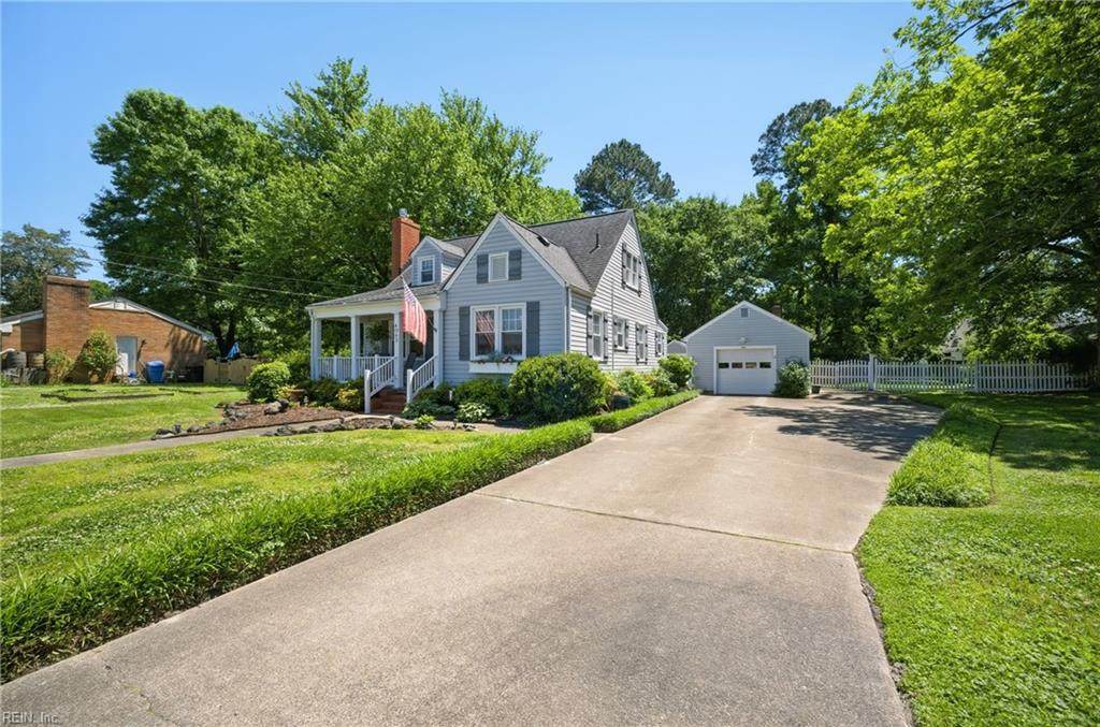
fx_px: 411
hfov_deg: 106.4
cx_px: 550
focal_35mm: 14
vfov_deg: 82.9
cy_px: 364
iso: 250
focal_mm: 9
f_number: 8
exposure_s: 1/400
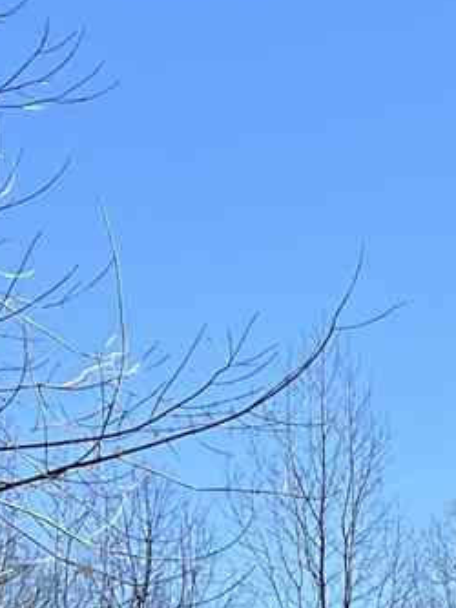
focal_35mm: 180
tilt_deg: +1.9
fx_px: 3160
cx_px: 793
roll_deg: +0.3
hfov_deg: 8.0
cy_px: 1316
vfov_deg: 10.0
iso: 50
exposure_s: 1/2457
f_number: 1.5
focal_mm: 5.7
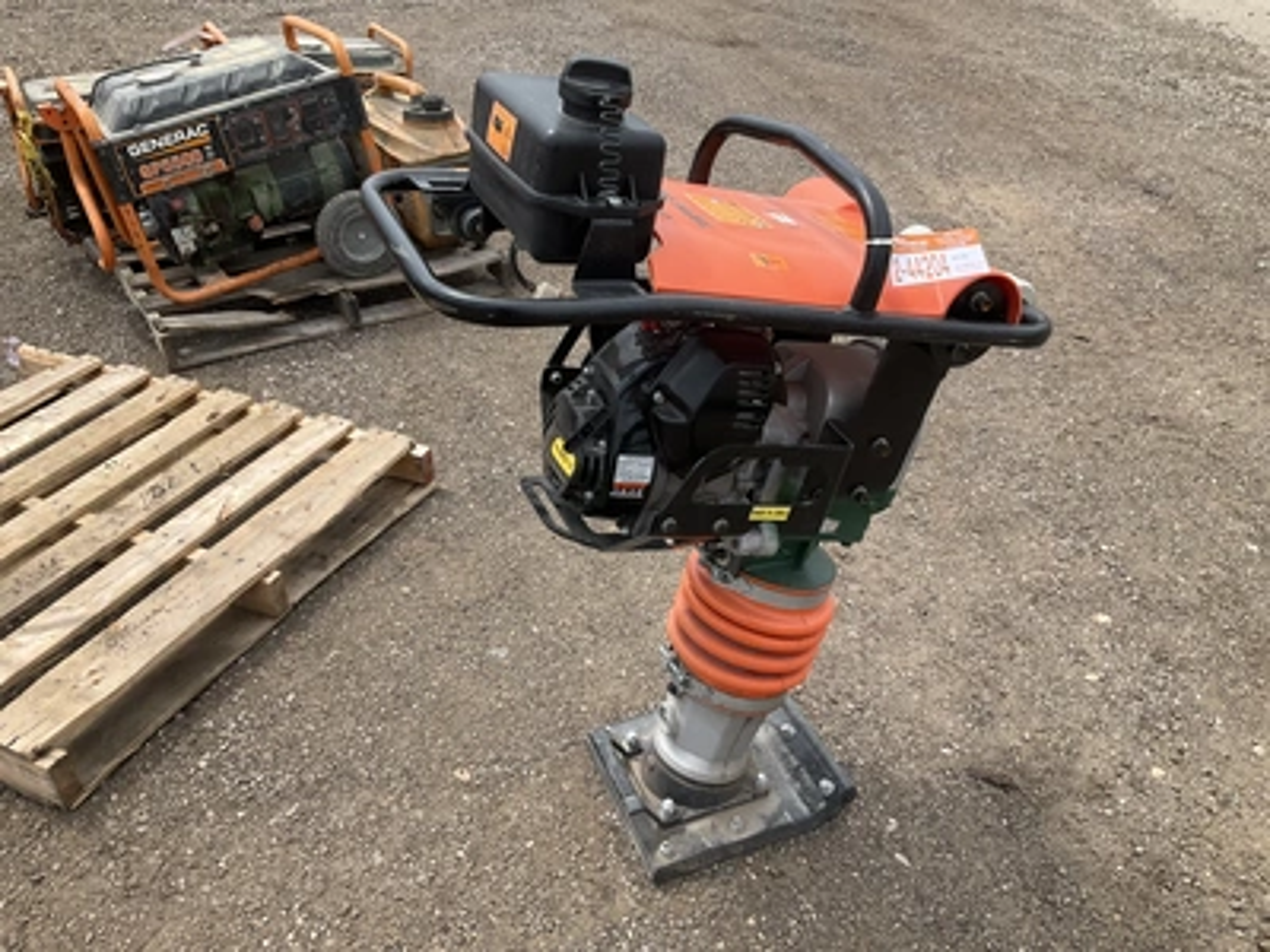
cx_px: 635
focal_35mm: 29
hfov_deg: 61.7
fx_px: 1064
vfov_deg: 48.2
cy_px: 476
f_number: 1.8
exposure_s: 1/1195
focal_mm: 3
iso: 25
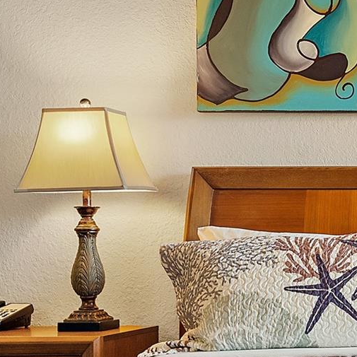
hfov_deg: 21.6
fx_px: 817
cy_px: 261
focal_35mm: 70
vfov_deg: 24.4
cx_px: 494
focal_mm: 26
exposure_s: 1/80
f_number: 4
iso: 1600
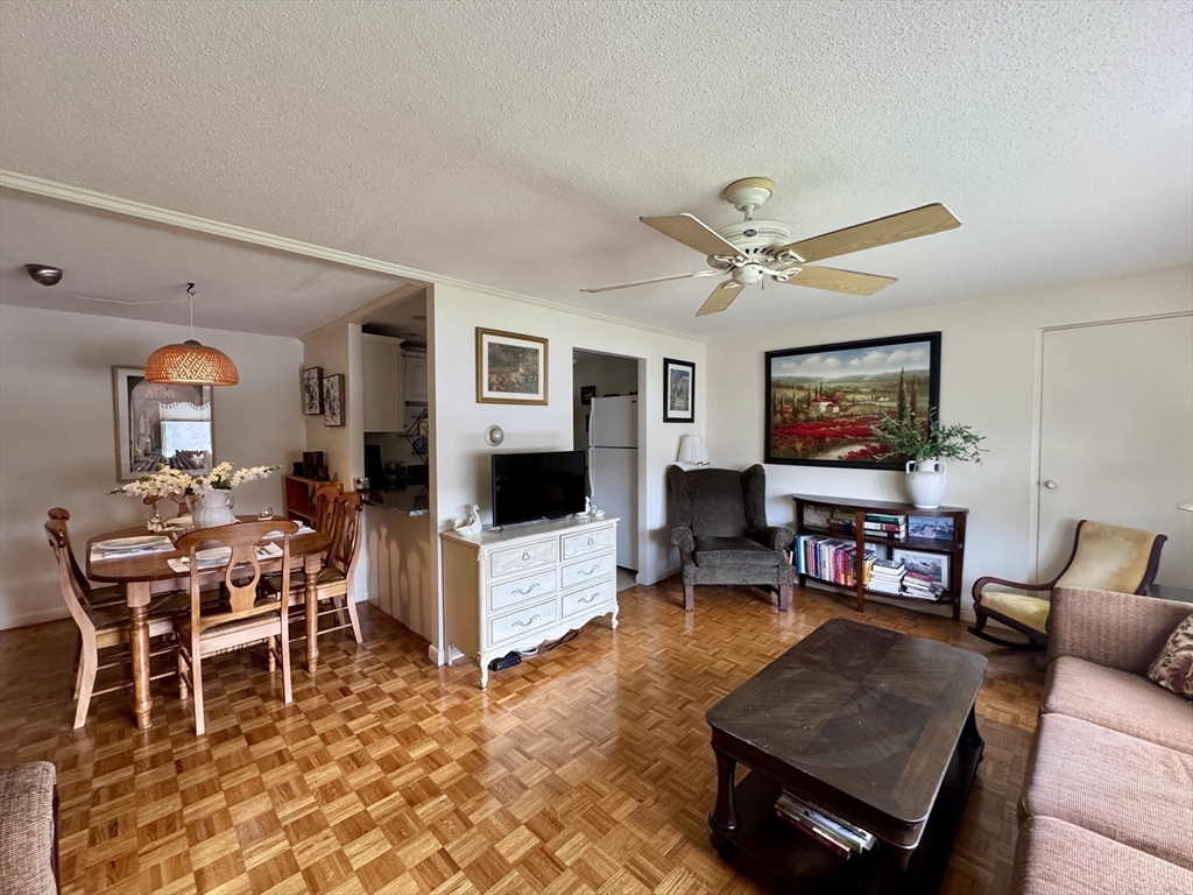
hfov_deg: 102.1
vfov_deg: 85.7
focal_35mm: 14
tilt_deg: -2.3
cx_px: 596
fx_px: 482
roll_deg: +0.5
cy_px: 448
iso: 320
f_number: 2.2
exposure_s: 1/120
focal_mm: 2.22
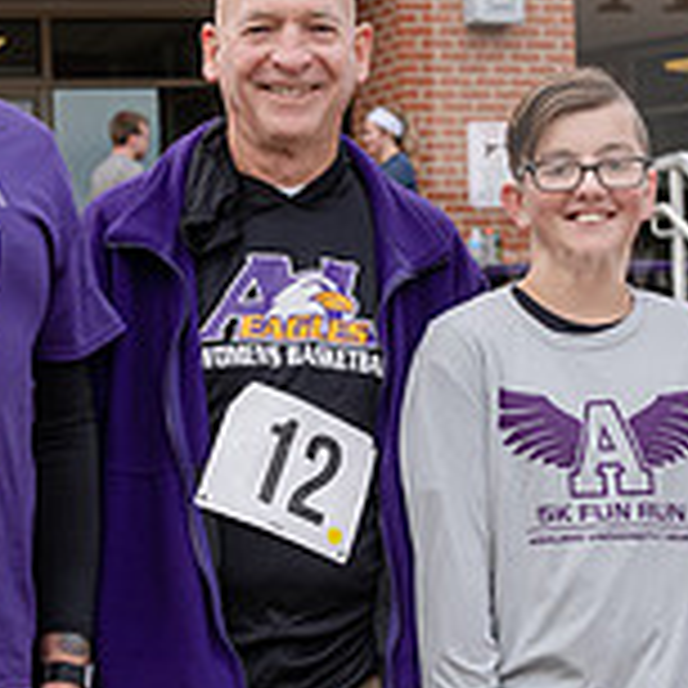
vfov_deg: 12.0
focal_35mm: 145
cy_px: 357
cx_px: 297
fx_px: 3261
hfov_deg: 12.0
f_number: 5
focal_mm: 45
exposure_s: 1/320
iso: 400
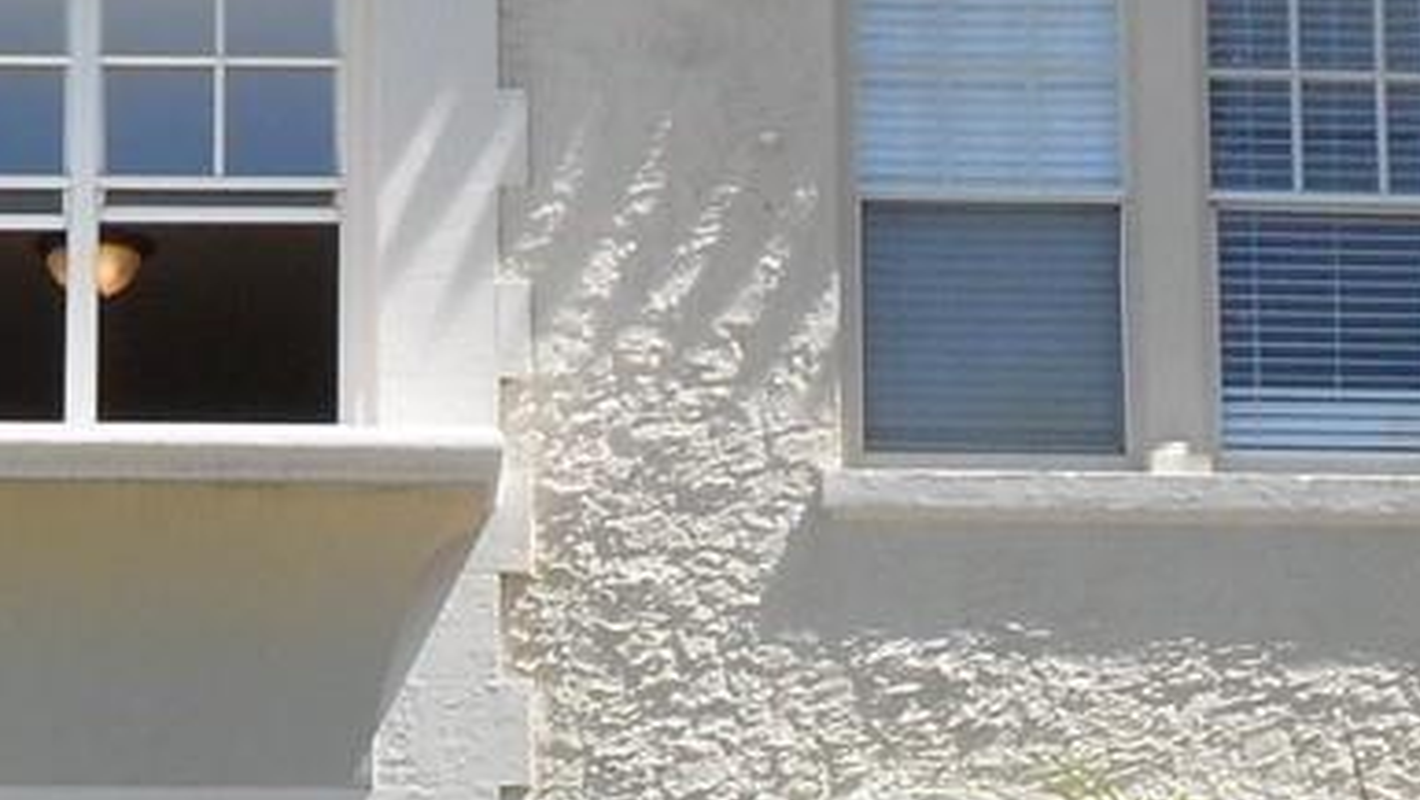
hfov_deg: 10.7
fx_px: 7497
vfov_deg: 6.0
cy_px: 1346
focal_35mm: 199
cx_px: -214
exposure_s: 1/350
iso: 100
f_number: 4.5
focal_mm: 7.8
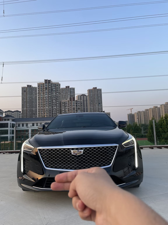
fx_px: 168
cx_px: 84
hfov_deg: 53.1
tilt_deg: +6.0
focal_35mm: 26
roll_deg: +2.1
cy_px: 112
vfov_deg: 67.3
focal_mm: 4.2
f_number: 1.6
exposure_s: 1/485
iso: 32
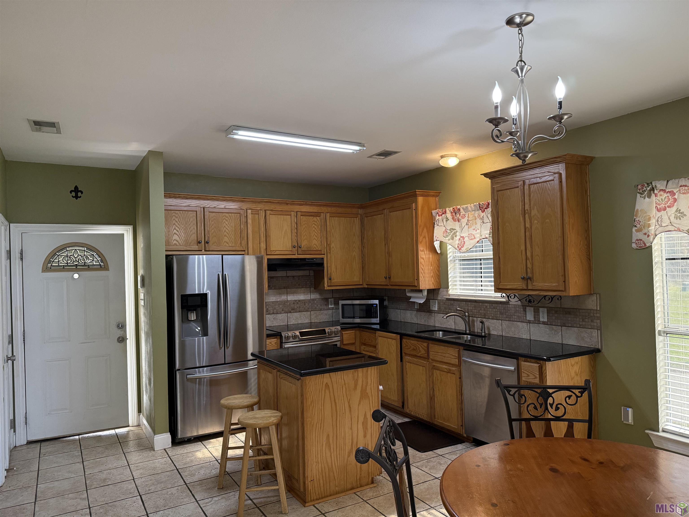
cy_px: 258
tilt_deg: +0.6
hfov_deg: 71.6
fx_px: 478
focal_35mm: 24
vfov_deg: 56.8
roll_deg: +1.3
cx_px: 344
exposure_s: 1/197
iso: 320
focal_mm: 6.76
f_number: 1.78
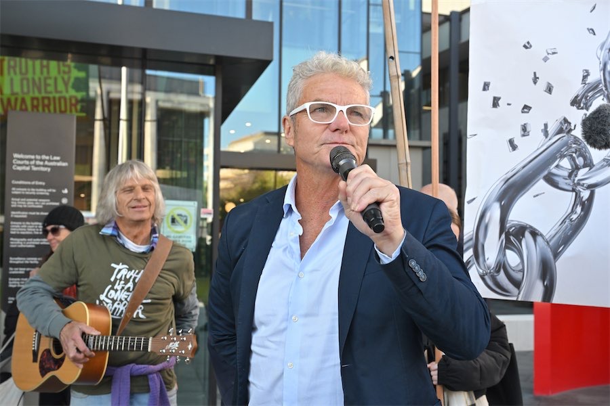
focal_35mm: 45
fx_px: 762
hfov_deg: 43.6
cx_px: 305
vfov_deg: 29.9
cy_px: 203
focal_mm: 45
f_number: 7.1
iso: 1000
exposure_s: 1/320
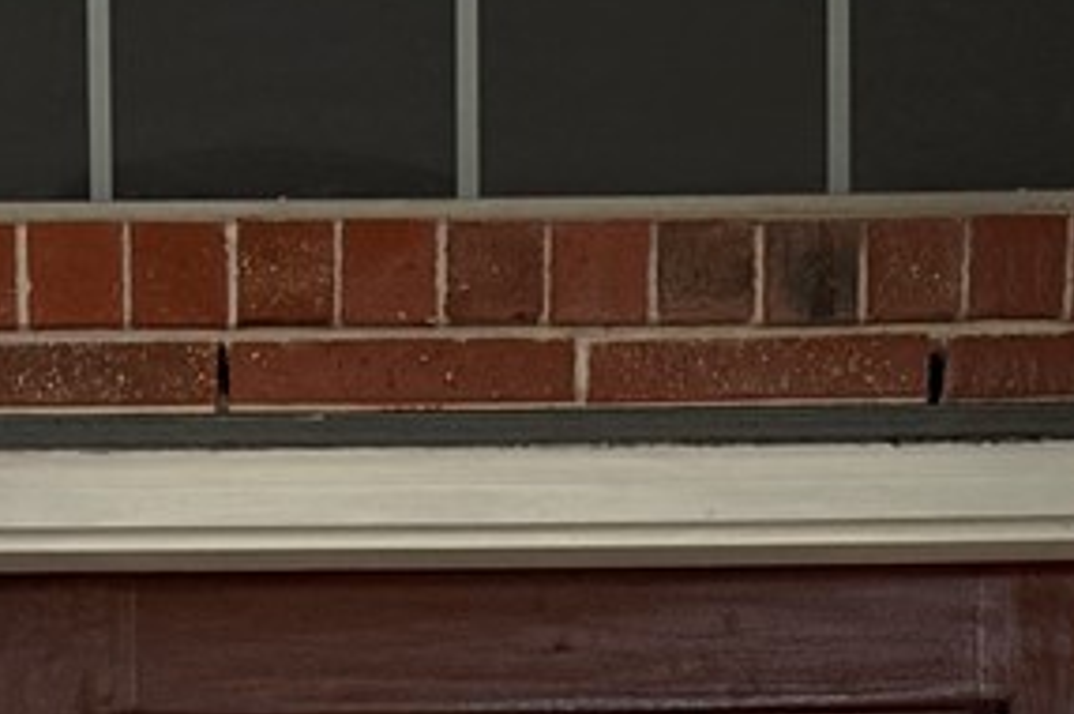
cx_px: 349
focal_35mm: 179
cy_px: 1691
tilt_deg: +0.8
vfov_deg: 7.2
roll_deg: +0.6
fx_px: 5334
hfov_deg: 11.5
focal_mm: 6.76
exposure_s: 1/728
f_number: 1.78
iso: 80
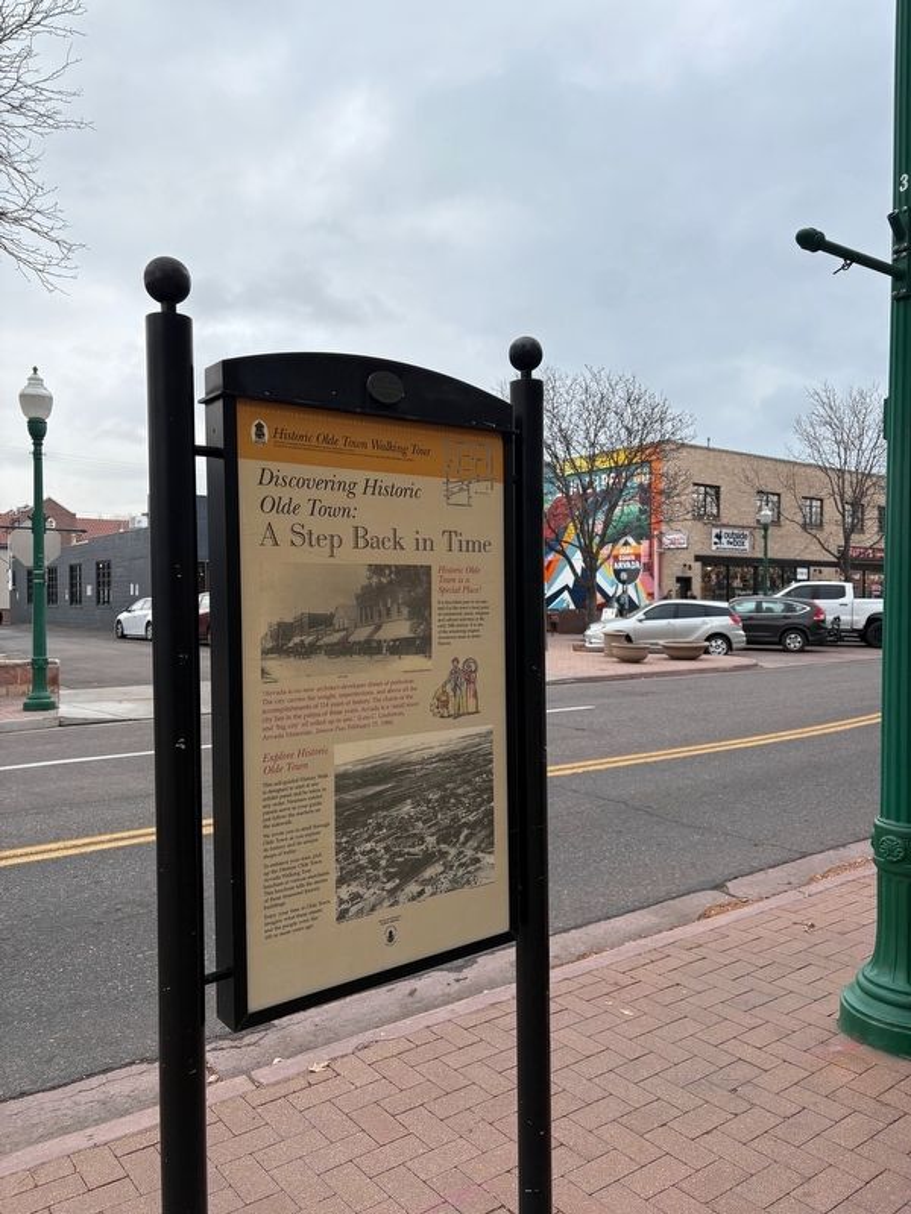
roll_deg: +0.4
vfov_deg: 67.3
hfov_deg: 53.1
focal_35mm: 26
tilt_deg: +0.7
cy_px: 607
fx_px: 912
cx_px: 456
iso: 50
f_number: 1.6
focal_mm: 5.96
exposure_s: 1/907
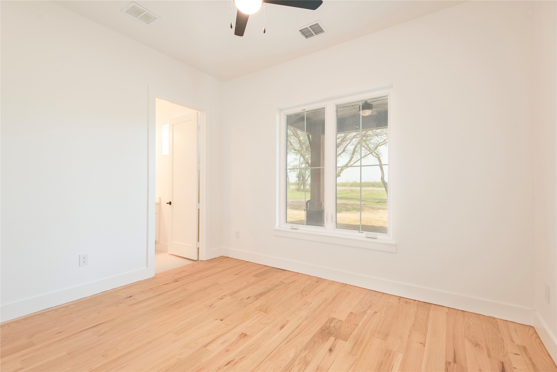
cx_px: 278
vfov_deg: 73.8
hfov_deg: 96.7
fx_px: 248
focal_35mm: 16
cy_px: 186
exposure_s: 1/8
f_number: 7.1
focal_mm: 16
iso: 100
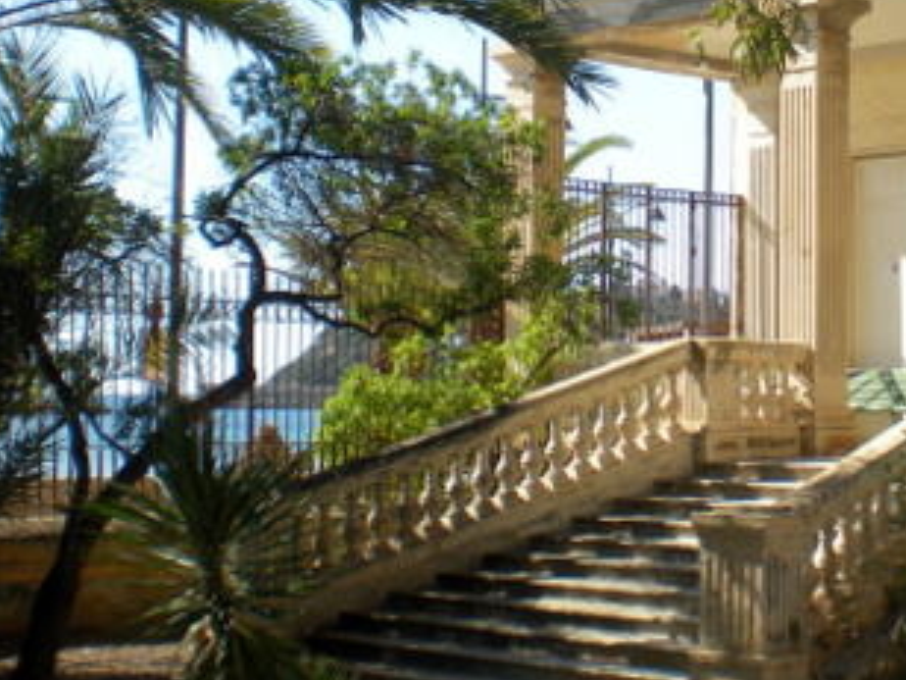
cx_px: 794
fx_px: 2068
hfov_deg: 24.1
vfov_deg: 18.6
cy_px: 238
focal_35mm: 79
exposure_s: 1/238
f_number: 4.6
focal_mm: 6.3
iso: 64
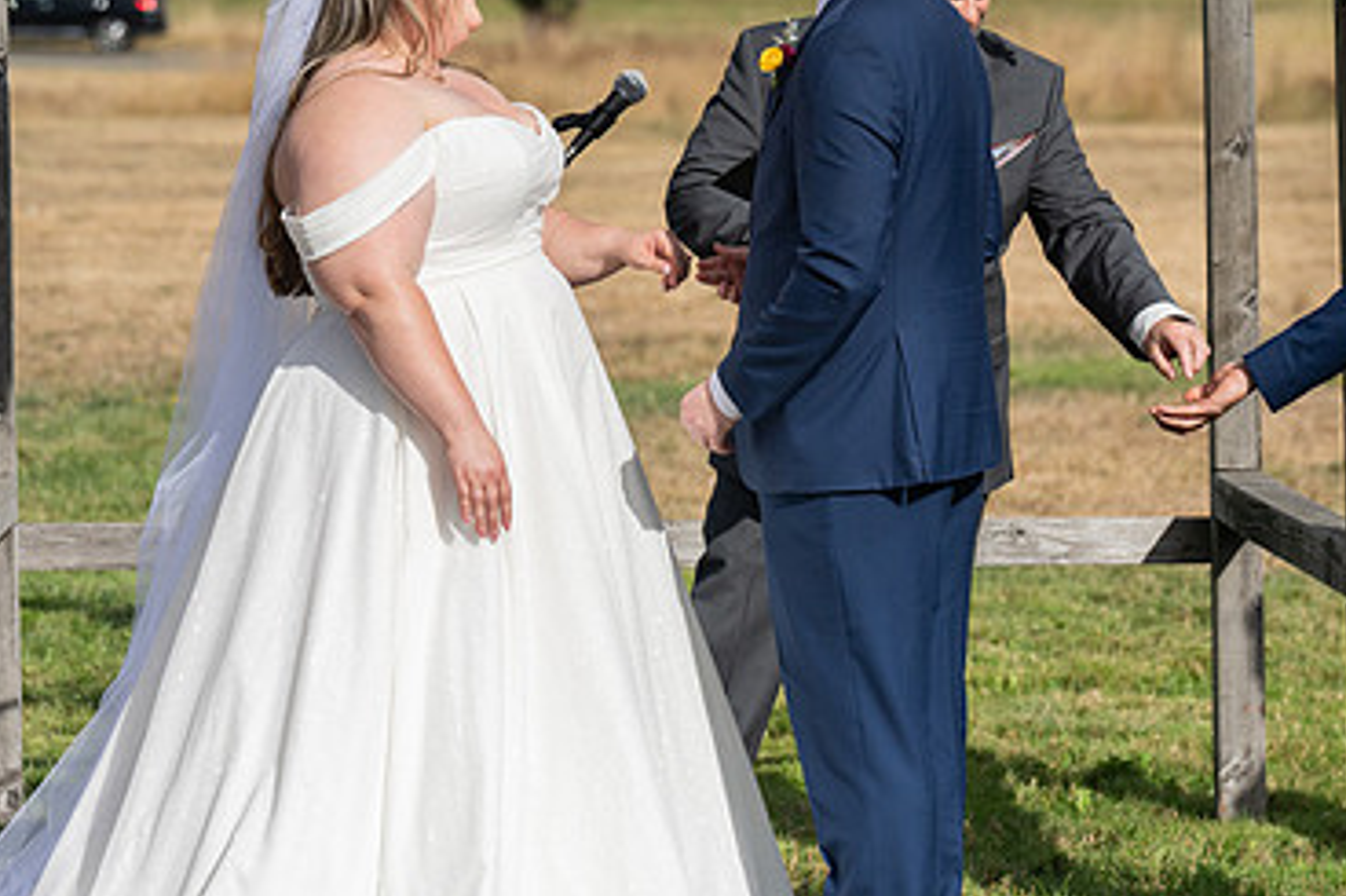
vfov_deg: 8.0
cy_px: 261
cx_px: 753
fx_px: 6428
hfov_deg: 12.0
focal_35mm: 172
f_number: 4.5
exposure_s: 1/8000
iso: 400
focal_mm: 109
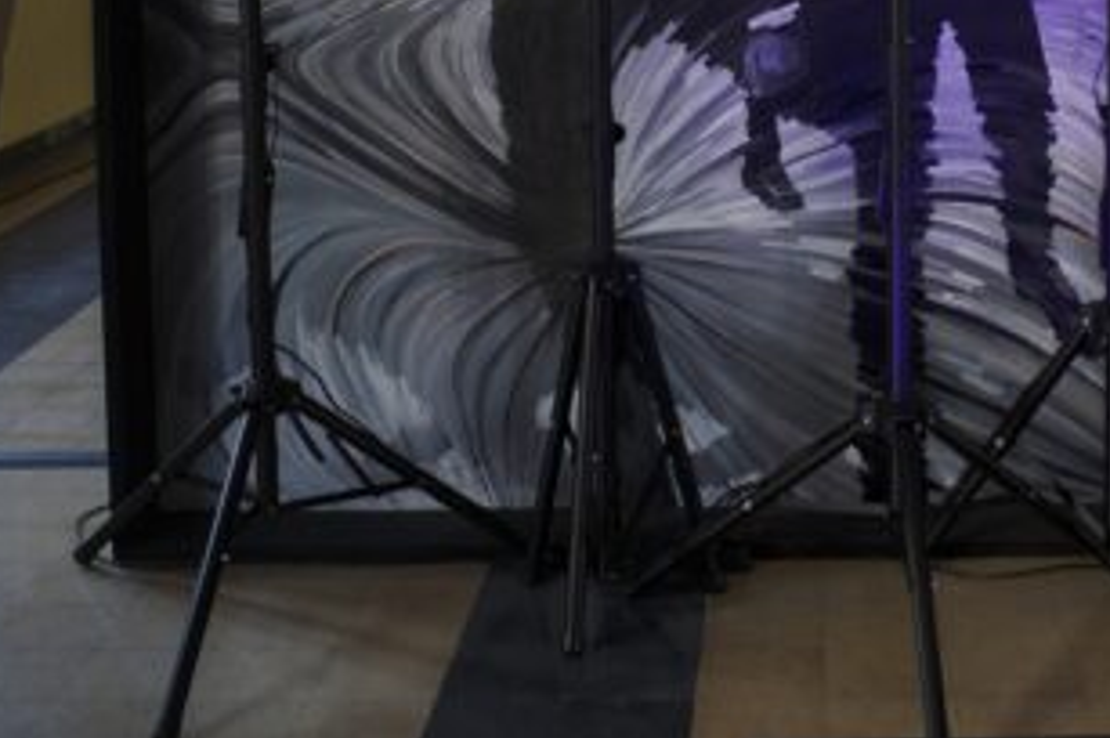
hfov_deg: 28.6
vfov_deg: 18.6
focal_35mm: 70
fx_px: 2156
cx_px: 785
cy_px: -107
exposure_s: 1/10
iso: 100
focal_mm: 18.3
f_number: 3.2
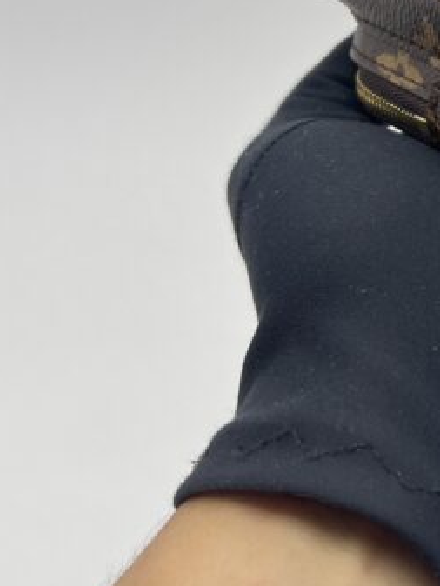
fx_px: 1338
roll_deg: +0.3
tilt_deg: -20.4
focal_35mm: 79
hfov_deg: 17.2
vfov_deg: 23.4
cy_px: -35
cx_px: 621
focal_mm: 5.7
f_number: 1.5
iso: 32
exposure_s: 1/117
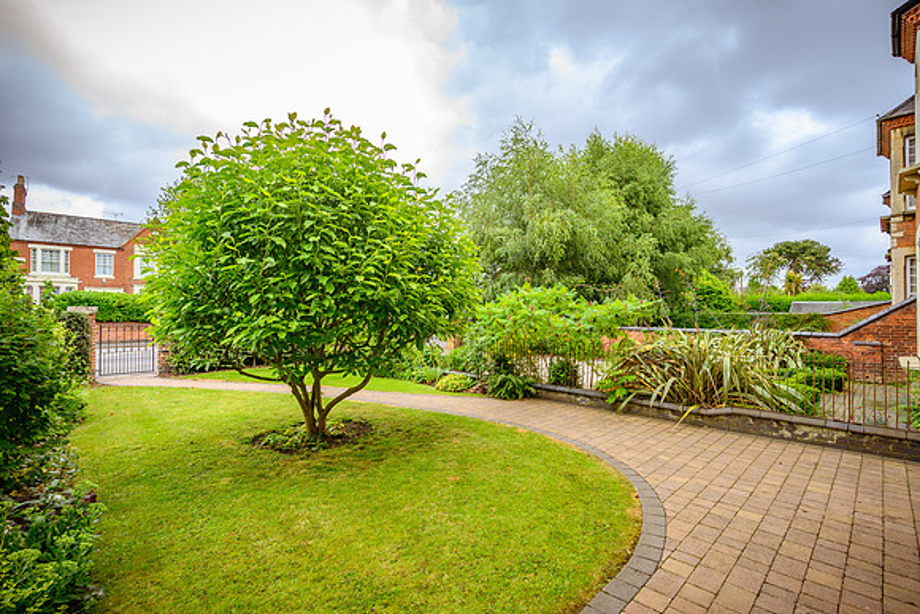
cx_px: 460
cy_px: 307
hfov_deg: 96.7
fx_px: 409
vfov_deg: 73.8
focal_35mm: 16
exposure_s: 1/60
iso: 100
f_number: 8
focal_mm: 16
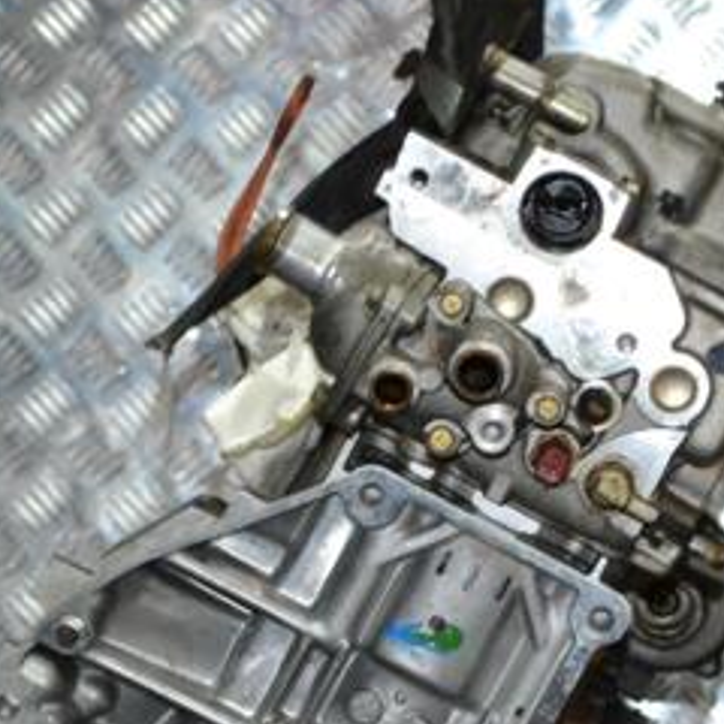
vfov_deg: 10.5
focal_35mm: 166
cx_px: 302
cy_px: 567
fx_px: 3928
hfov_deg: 10.5
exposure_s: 1/60
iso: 2200
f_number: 5.6
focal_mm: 52
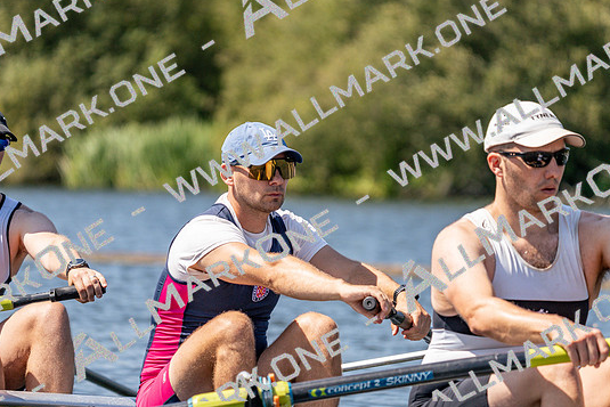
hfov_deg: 6.7
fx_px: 5220
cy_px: 206
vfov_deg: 4.5
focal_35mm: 308
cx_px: 304
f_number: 5.6
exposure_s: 1/2000
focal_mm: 284
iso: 400
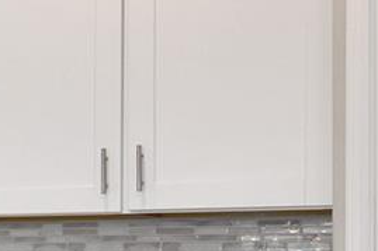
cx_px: -263
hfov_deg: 16.5
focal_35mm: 107
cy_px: 265
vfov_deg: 12.6
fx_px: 1123
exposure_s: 1/50
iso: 800
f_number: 8
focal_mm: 12
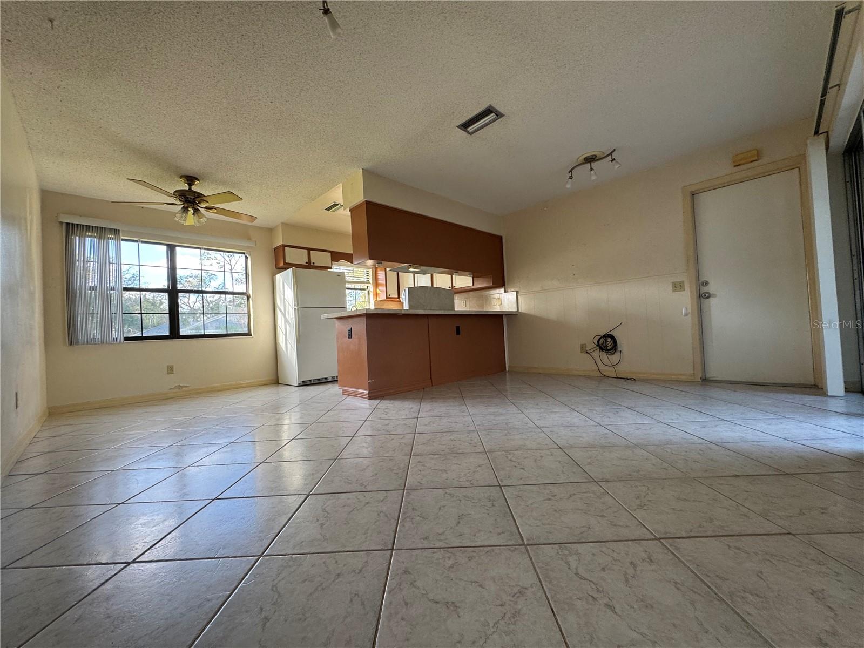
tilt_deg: +1.1
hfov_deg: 102.1
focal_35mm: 14
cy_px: 324
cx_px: 432
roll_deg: +3.5
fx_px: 349
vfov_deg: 85.7
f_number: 2.2
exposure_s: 1/99
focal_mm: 2.22
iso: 160
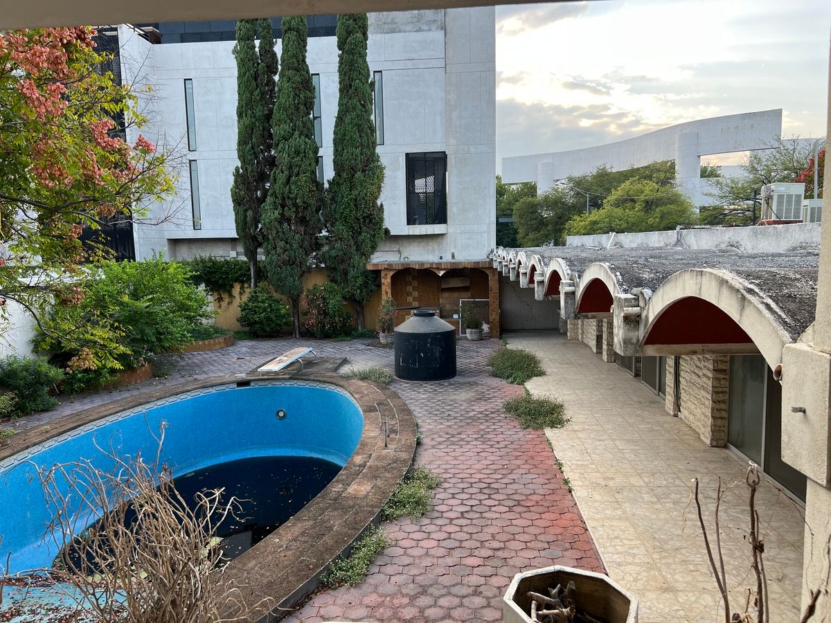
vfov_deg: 53.1
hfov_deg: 67.3
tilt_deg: -6.7
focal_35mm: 26
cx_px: 416
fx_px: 624
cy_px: 312
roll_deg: +1.9
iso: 50
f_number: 1.5
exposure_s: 1/394
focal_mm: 5.7
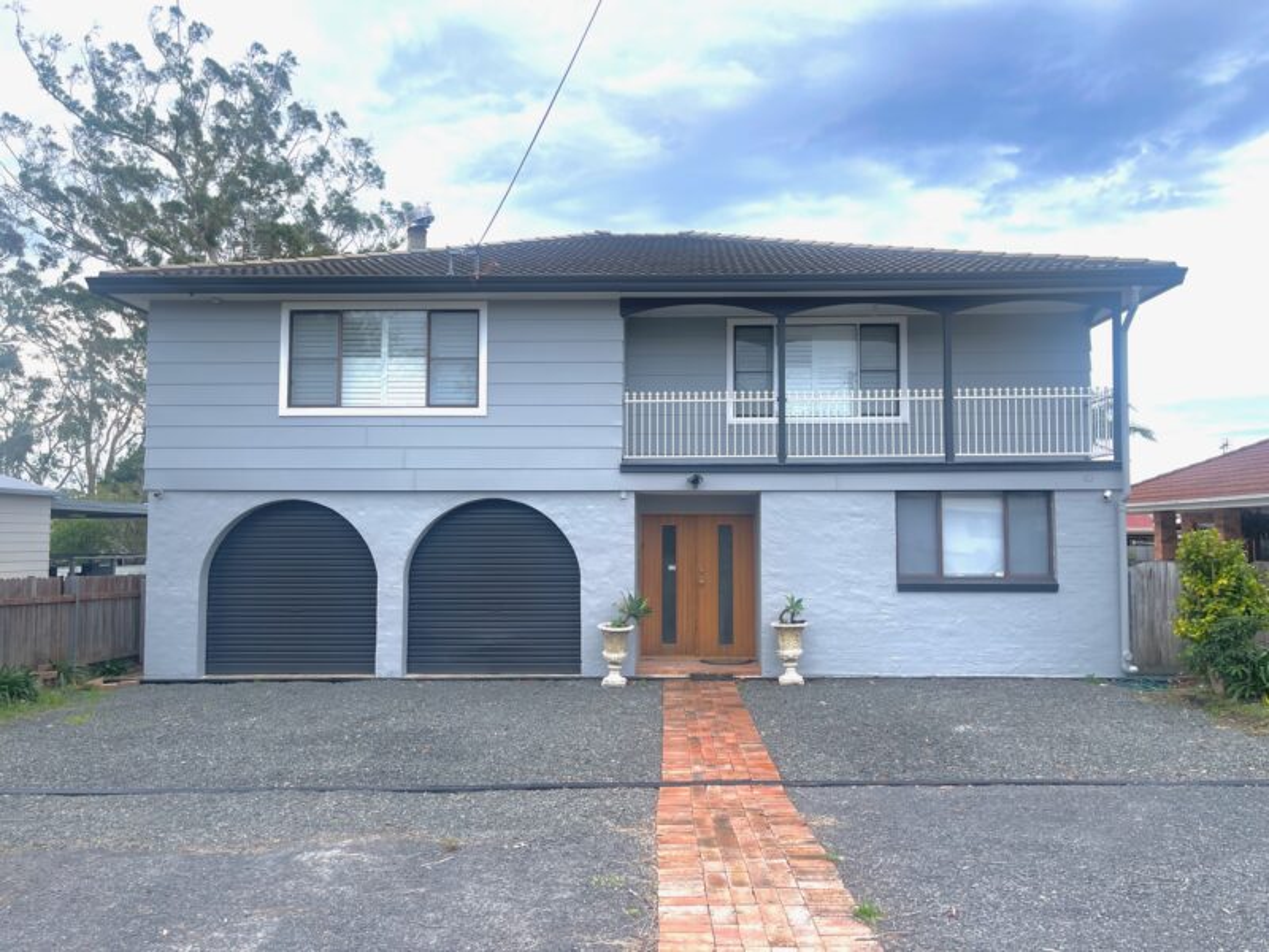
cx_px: 634
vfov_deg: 53.1
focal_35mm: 26
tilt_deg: +1.9
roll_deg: -0.4
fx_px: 953
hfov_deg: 67.3
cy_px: 476
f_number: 1.6
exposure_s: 1/969
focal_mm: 5.1
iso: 32
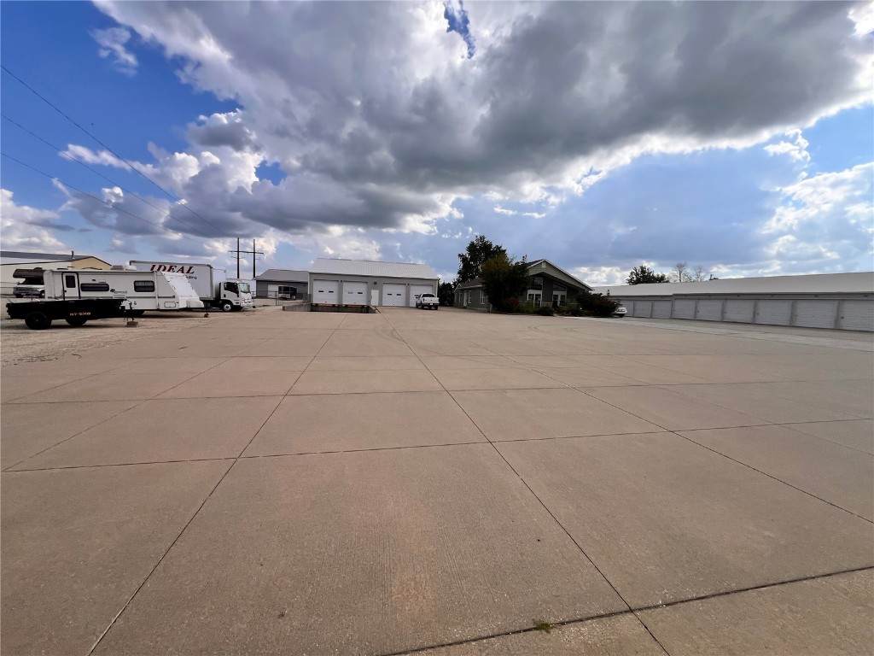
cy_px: 328
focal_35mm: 13
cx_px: 437
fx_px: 328
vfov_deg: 89.9
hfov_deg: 106.2
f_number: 1.8
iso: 32
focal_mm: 1.57
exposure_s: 1/1698
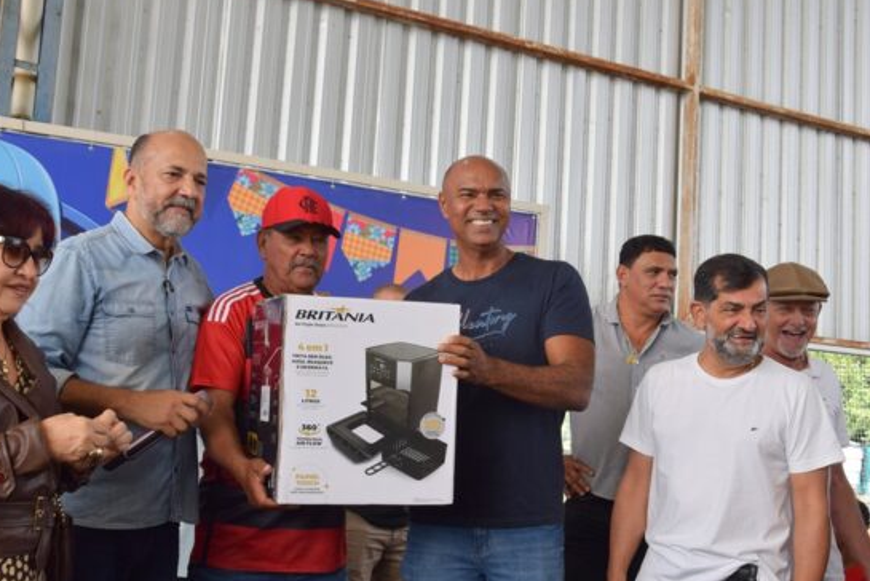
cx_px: 442
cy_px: 299
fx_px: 1185
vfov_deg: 27.6
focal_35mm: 49
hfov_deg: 40.3
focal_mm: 24
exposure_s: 1/250
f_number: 8
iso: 400
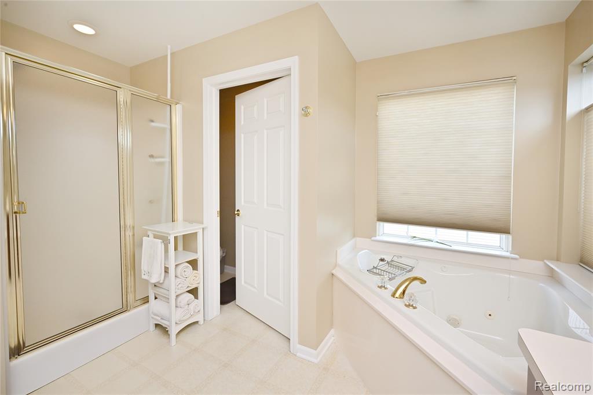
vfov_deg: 77.3
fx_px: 247
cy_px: 198
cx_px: 296
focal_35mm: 15
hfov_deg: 100.4
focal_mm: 15
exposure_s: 1/60
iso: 800
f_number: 11
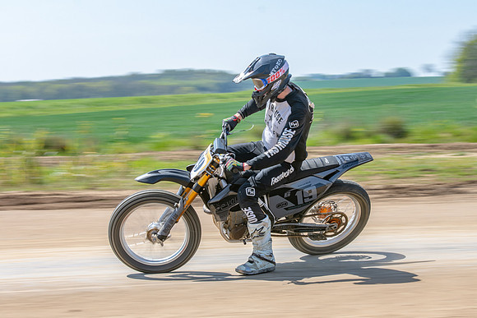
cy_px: 163
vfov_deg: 11.2
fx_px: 1626
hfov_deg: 16.7
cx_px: 279
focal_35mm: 123
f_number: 8
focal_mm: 70
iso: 200
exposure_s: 1/160
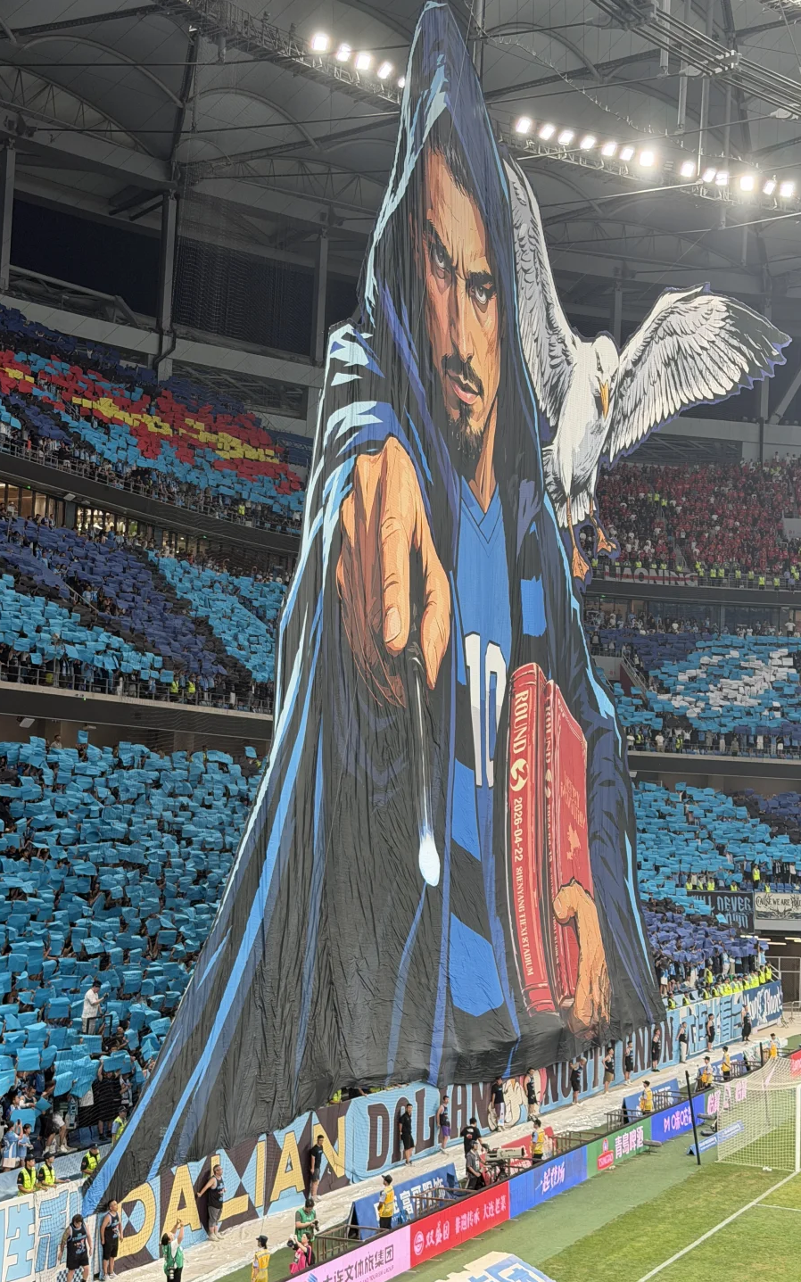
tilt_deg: +4.8
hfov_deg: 25.3
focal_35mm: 51
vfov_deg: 39.6
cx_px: 391
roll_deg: -3.7
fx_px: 1781
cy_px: 641
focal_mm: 6.76
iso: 80
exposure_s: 1/96
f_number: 1.78
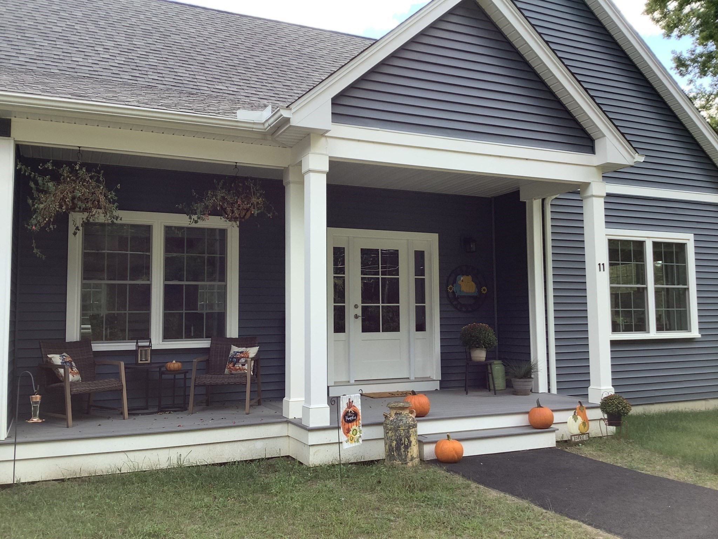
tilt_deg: +4.8
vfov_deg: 45.4
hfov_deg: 58.4
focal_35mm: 31
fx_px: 643
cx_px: 359
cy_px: 270
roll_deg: -0.1
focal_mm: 3.3
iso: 25
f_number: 2.4
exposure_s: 1/144
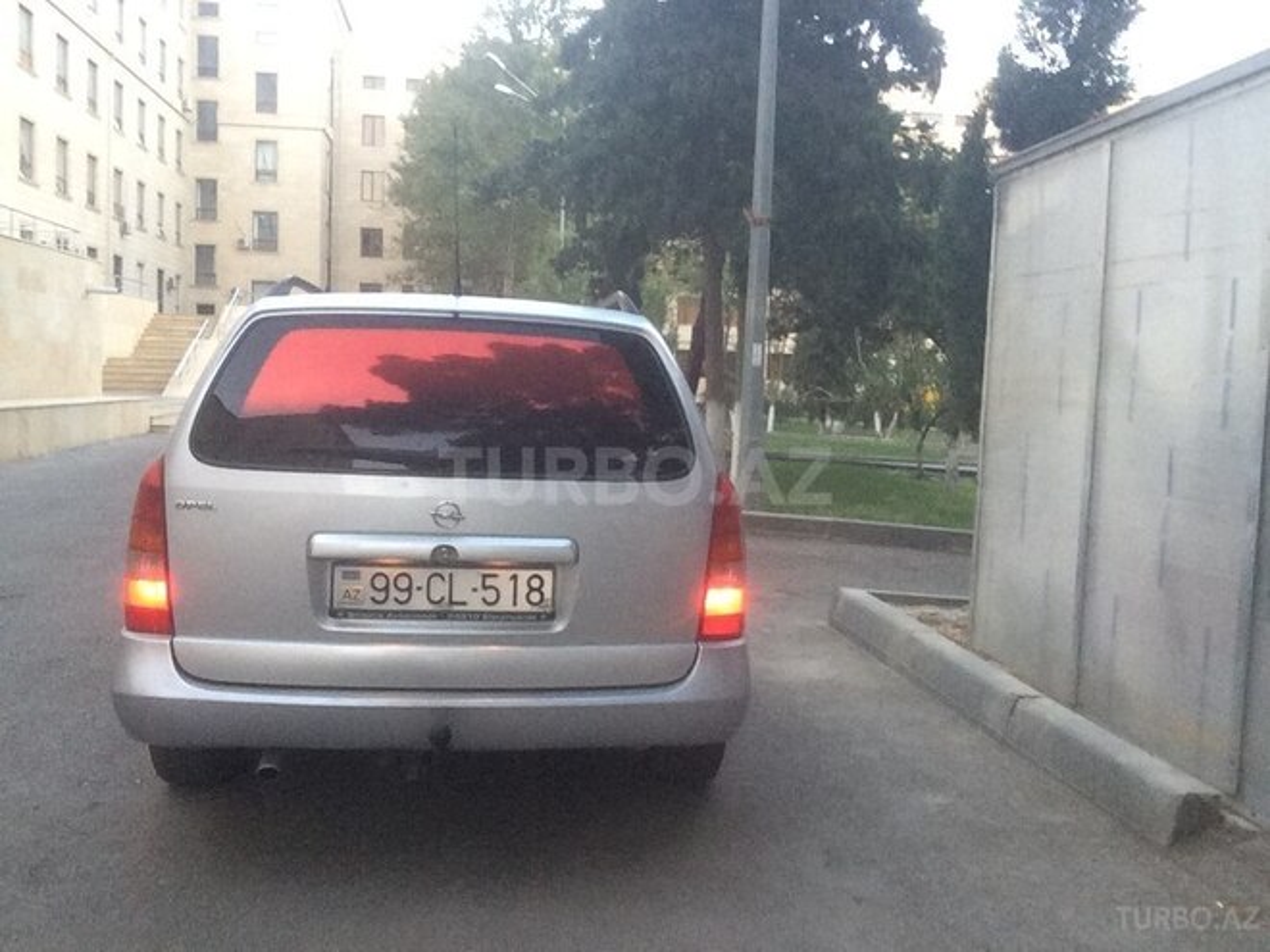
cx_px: 635
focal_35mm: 31
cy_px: 476
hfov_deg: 58.4
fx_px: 1137
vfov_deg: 45.4
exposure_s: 1/33
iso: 200
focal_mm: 2.15
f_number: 2.4
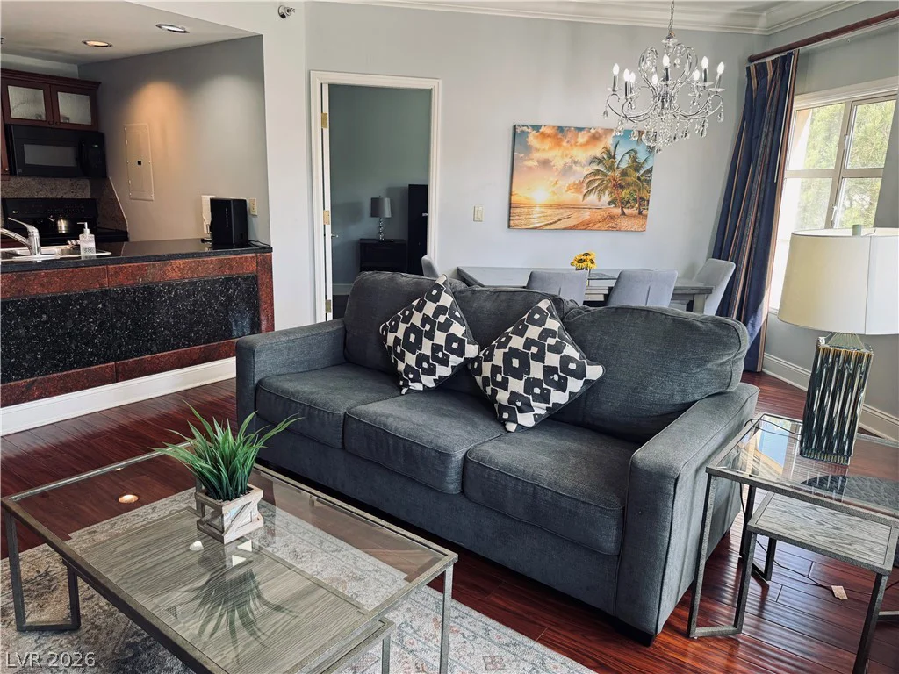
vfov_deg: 56.8
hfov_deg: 71.6
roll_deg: -1.9
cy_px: 337
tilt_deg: -13.6
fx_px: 623
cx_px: 450
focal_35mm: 24
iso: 125
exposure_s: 1/120
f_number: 1.78
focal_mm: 6.76
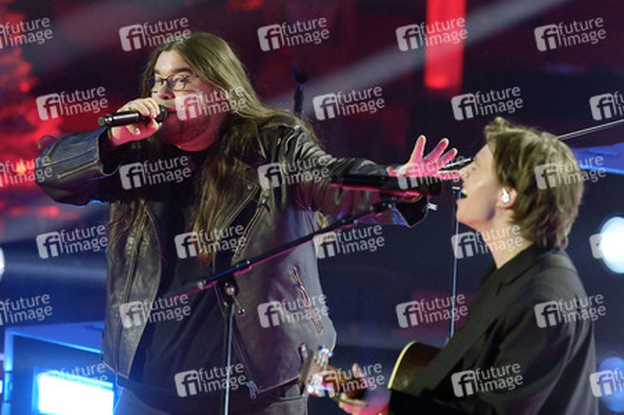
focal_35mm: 320
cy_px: 208
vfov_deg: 4.3
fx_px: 5542
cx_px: 312
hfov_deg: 6.4
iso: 12800
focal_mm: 320
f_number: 5.6
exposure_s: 1/400
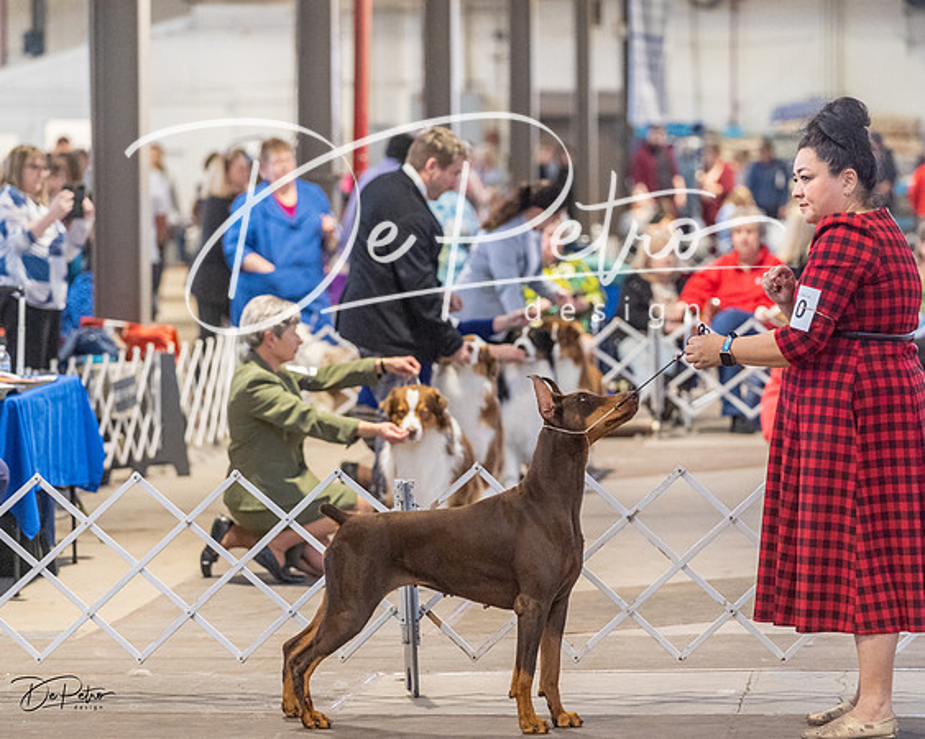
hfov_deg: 11.9
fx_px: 4438
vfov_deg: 9.5
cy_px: 370
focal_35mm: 162
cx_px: 462
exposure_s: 1/320
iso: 6400
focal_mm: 144
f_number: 3.5
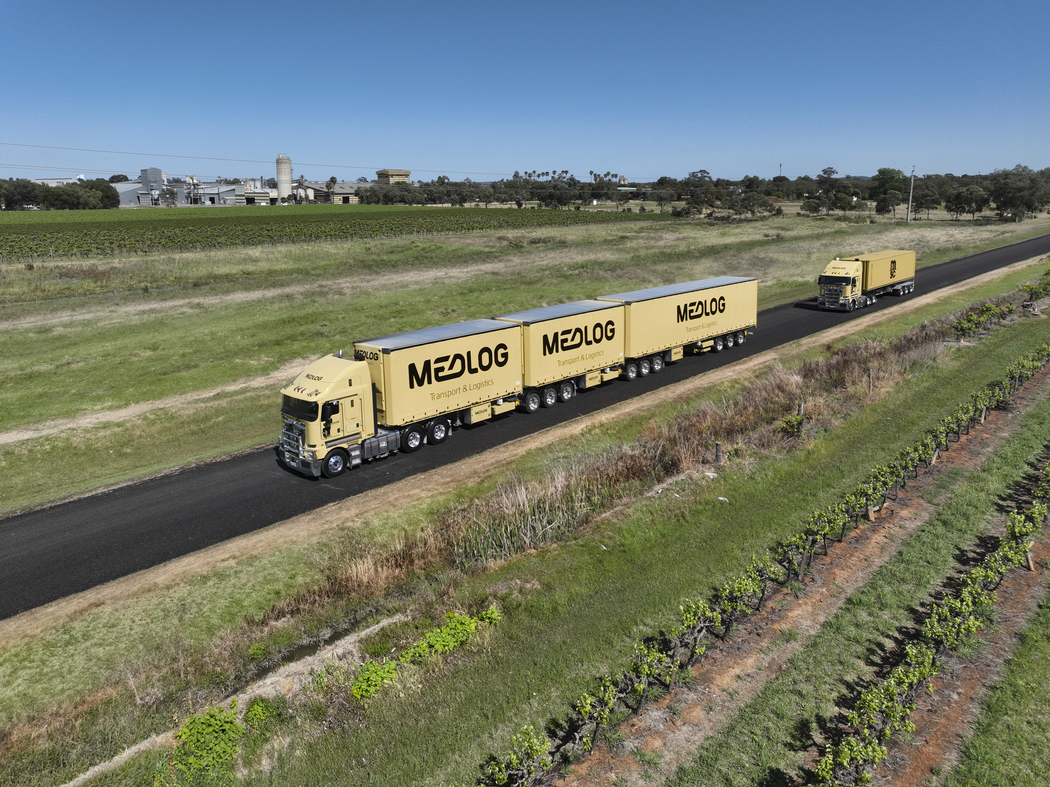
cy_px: 394
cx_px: 525
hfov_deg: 71.6
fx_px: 728
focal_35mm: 24
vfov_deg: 56.8
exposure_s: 1/3200
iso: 100
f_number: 2.8
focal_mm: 12.29
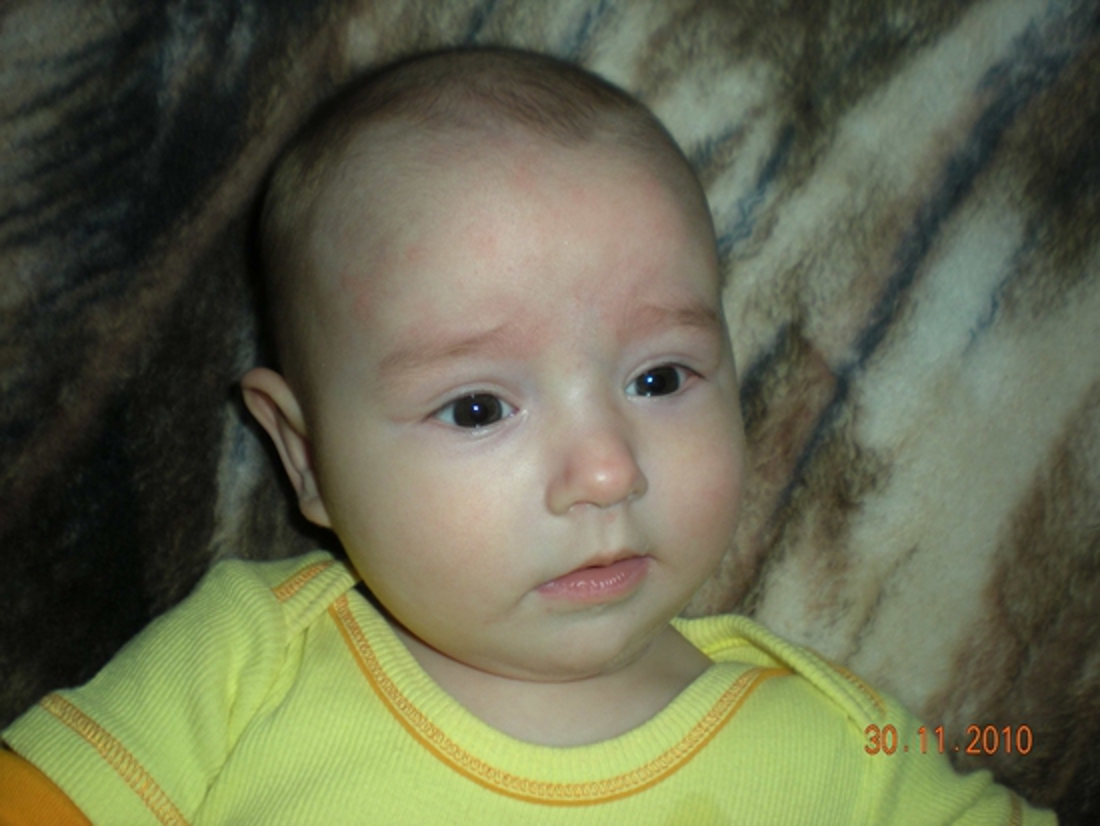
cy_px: 413
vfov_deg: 37.7
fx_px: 1208
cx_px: 550
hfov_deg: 49.0
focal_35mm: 38
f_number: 3.1
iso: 64
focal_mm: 6.3
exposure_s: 1/60
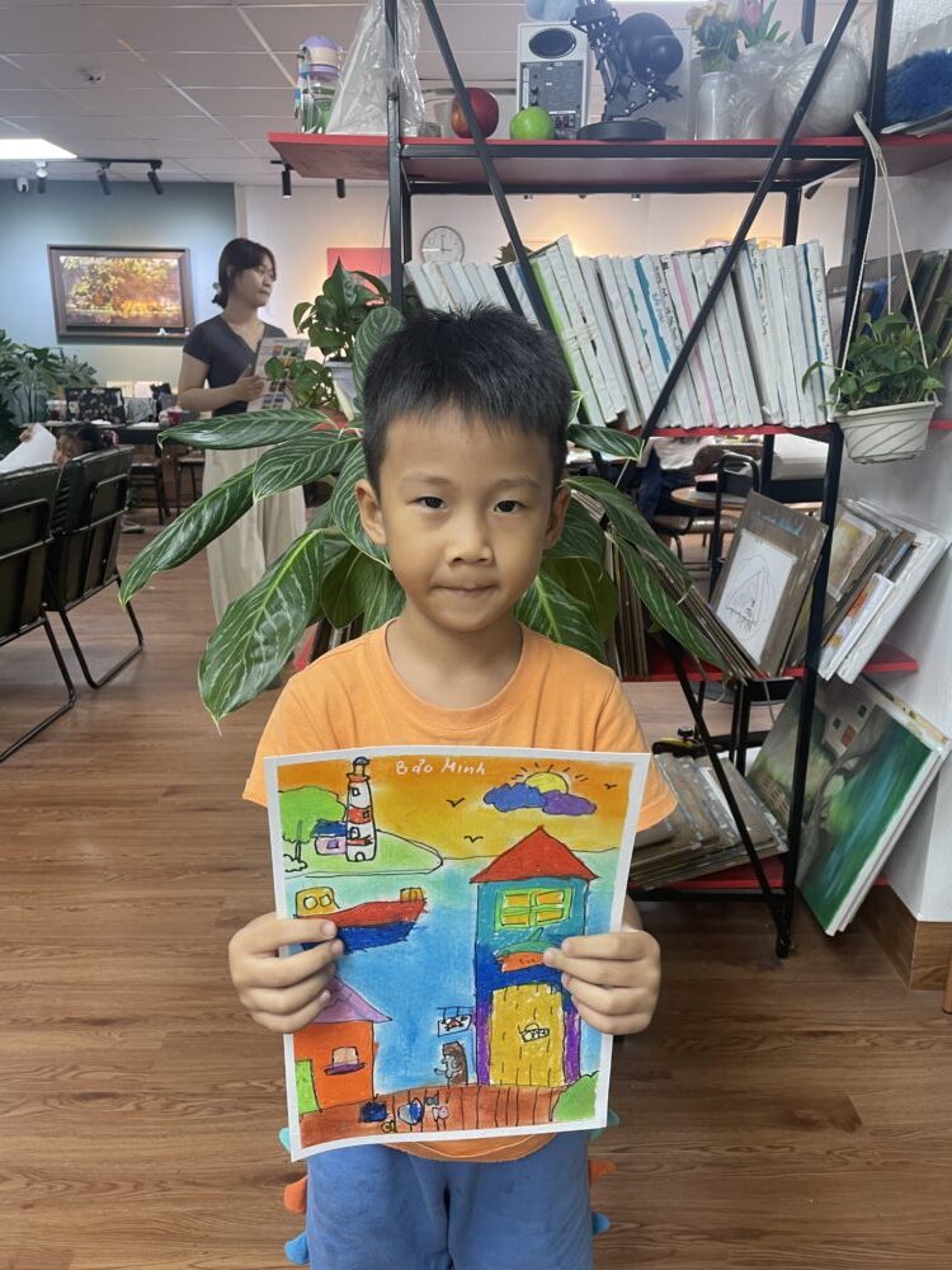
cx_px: 476
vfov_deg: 67.3
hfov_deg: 53.1
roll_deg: +0.5
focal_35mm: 26
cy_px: 635
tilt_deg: -15.9
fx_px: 953
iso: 64
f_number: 1.6
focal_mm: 4.2
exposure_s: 1/50
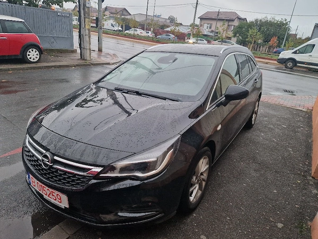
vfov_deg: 58.9
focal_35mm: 23
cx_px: 159
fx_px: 211
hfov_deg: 73.9
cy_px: 120
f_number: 1.8
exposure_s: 1/50
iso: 500
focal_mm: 5.4
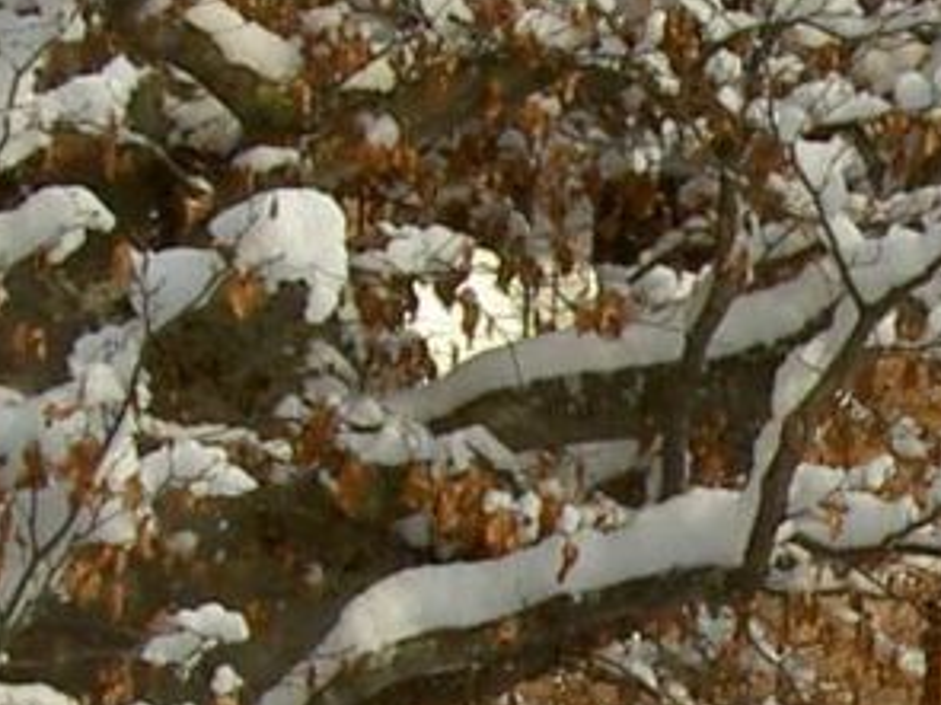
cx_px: 1518
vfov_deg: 5.4
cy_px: 1053
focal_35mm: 271
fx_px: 7364
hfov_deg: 7.2
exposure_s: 1/200
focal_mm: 8
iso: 50
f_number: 4.7
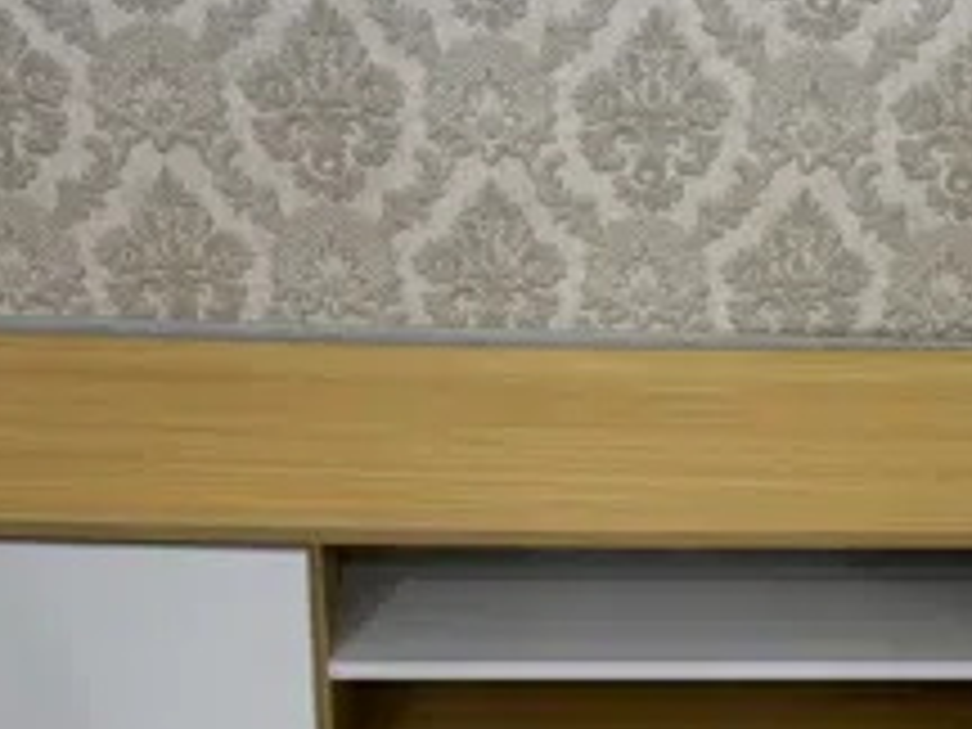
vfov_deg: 20.4
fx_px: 1994
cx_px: 684
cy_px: 639
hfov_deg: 27.2
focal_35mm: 71
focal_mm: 6.76
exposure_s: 1/33
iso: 640
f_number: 1.78
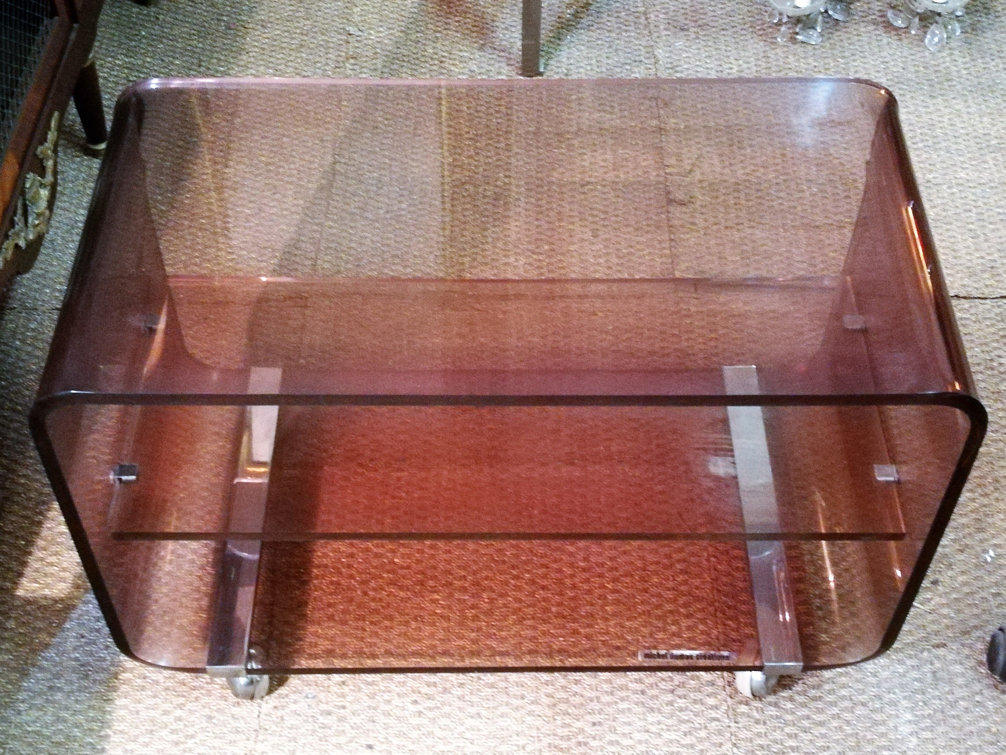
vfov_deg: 34.4
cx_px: 503
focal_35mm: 42
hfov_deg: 44.8
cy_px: 378
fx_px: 1221
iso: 1600
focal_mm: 3.83
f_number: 2.2
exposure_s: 1/14.3
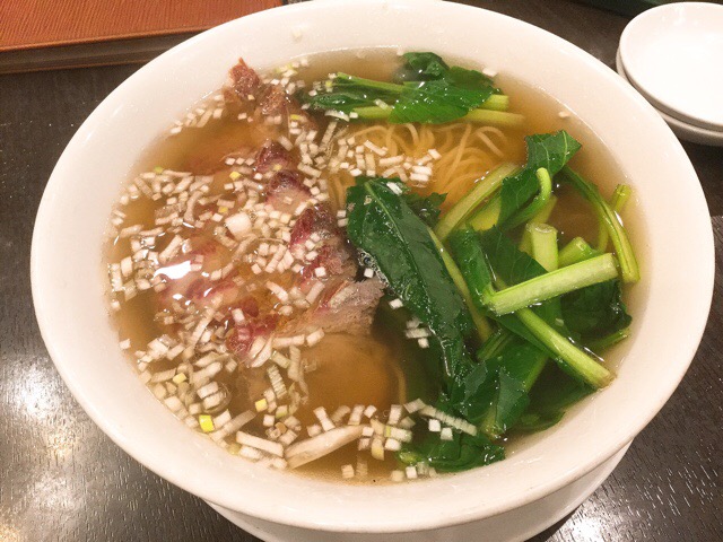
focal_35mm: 31
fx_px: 647
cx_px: 362
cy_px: 271
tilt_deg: -55.9
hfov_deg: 58.4
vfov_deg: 45.4
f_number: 2.4
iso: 200
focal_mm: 3.3
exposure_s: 1/33
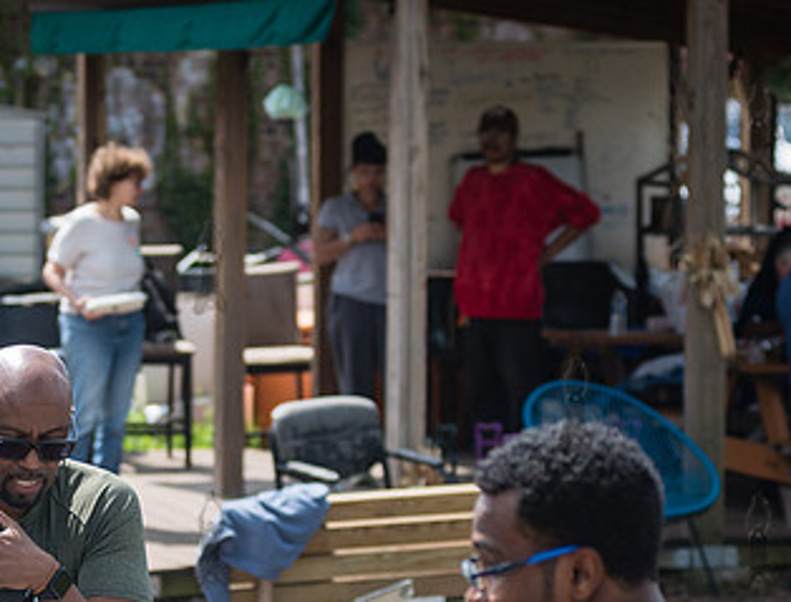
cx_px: 56
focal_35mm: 171
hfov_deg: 11.4
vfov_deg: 8.7
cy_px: 504
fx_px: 3928
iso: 100
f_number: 4
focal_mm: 80
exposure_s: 1/500
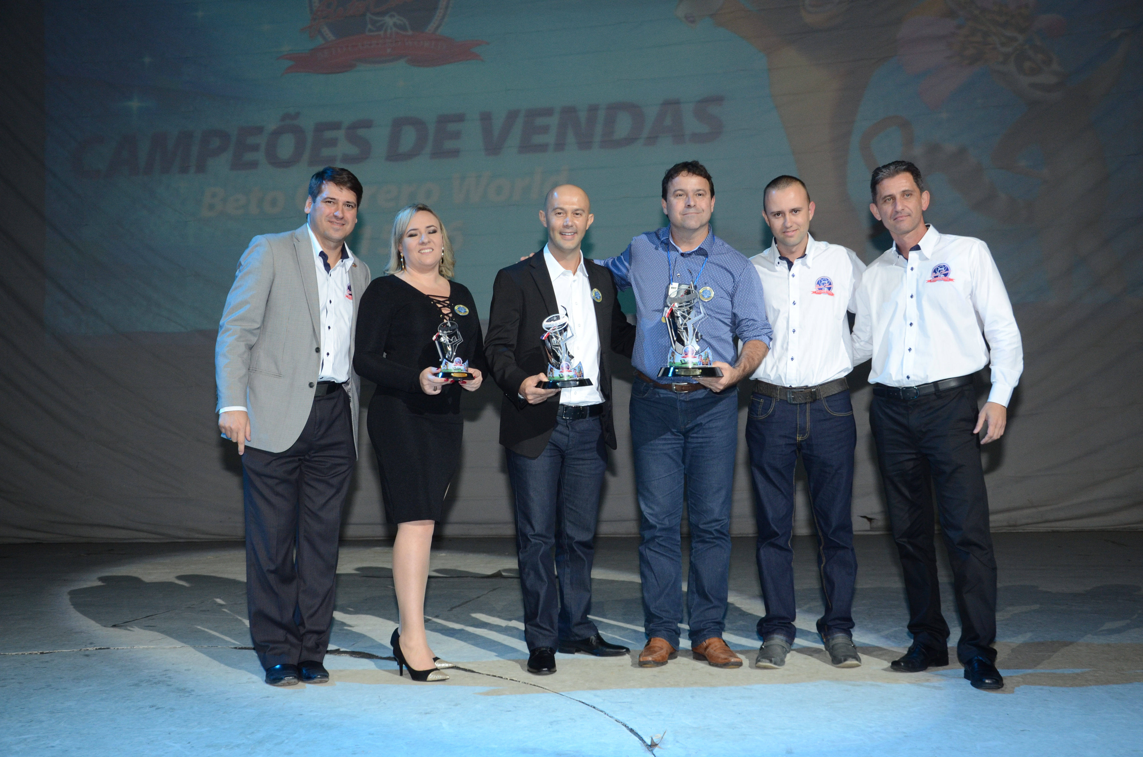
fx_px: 1236
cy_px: 378
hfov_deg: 49.6
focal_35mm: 39
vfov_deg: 34.1
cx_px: 572
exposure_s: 1/60
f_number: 5.6
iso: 800
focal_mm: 26
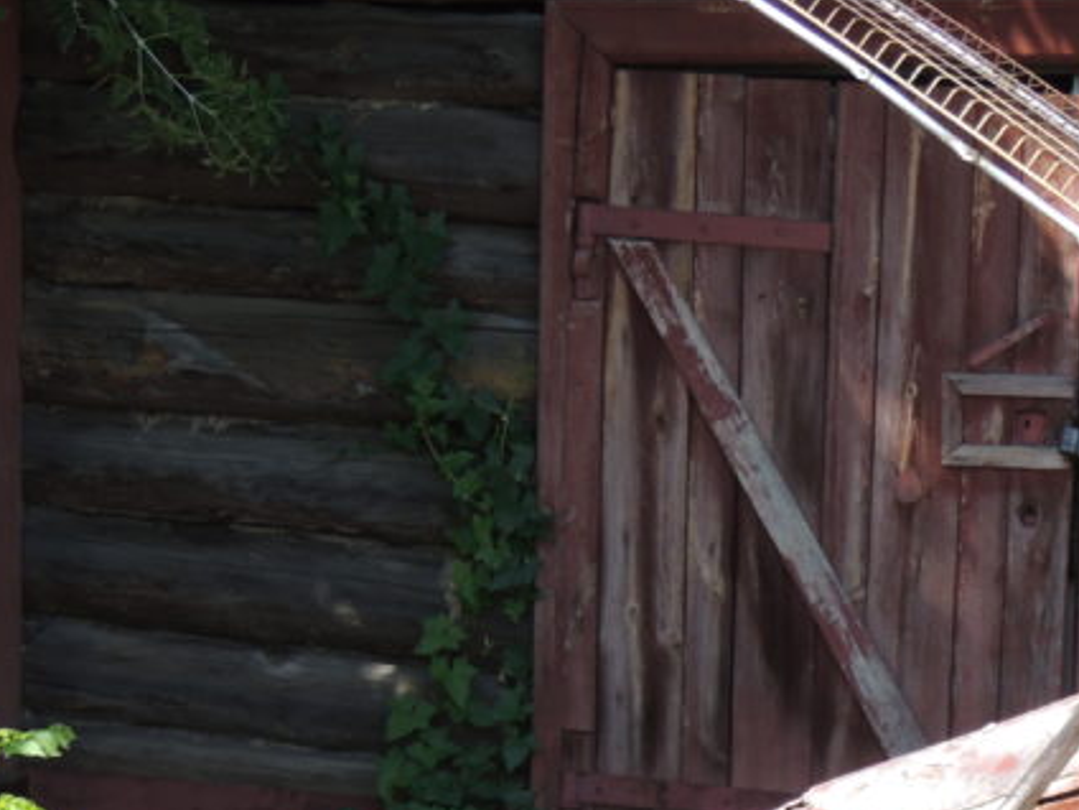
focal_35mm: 169
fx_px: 5268
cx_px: 1064
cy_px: 828
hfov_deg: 11.6
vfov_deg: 8.7
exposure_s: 1/250
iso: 100
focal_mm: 12.4
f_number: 3.9
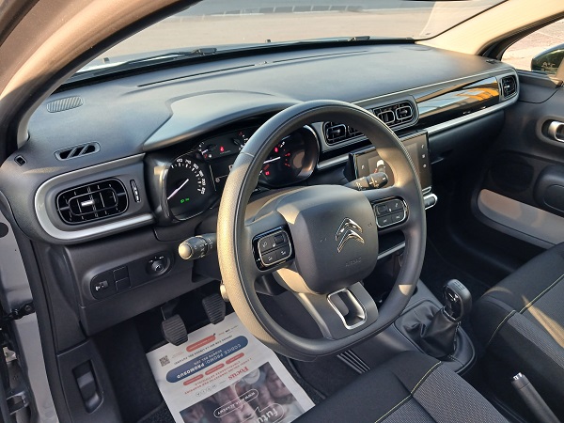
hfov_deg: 65.3
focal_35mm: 27
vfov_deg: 51.4
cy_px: 212
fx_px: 440
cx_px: 282
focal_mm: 3.98
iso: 80
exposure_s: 1/50
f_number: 1.8
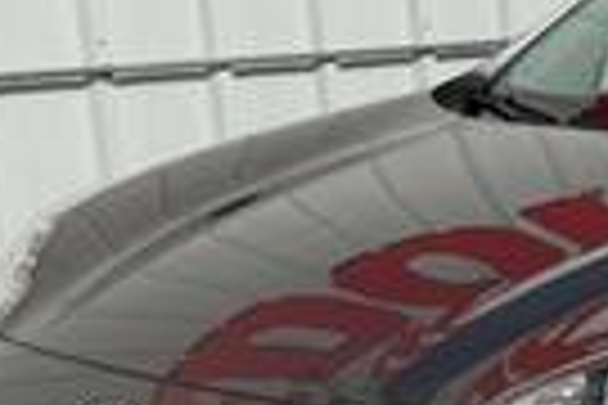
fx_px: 1993
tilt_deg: -13.7
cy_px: 464
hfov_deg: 16.2
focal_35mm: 118
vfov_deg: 11.4
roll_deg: +1.9
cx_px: 833
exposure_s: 1/7353
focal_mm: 6.76
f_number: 1.78
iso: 80
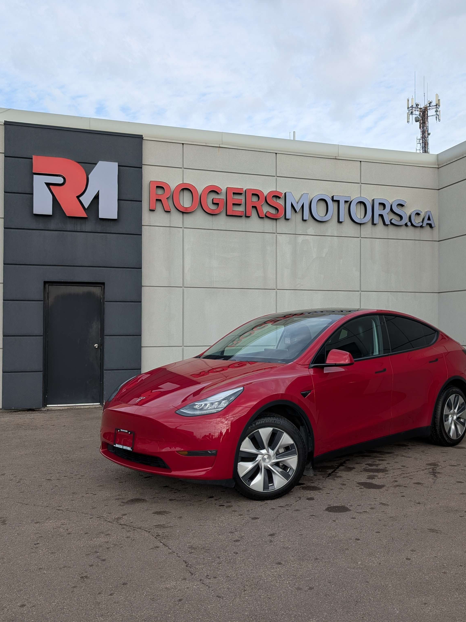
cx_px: 279
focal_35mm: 32
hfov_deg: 43.9
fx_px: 574
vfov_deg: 56.8
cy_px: 312
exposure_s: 1/635
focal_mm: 6.9
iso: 23
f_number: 1.68
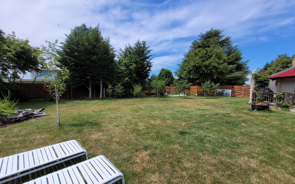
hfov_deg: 101.5
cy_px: 96
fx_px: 121
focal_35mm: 15
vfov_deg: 74.8
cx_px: 150
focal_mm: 1.74
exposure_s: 1/1936
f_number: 2.2
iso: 40
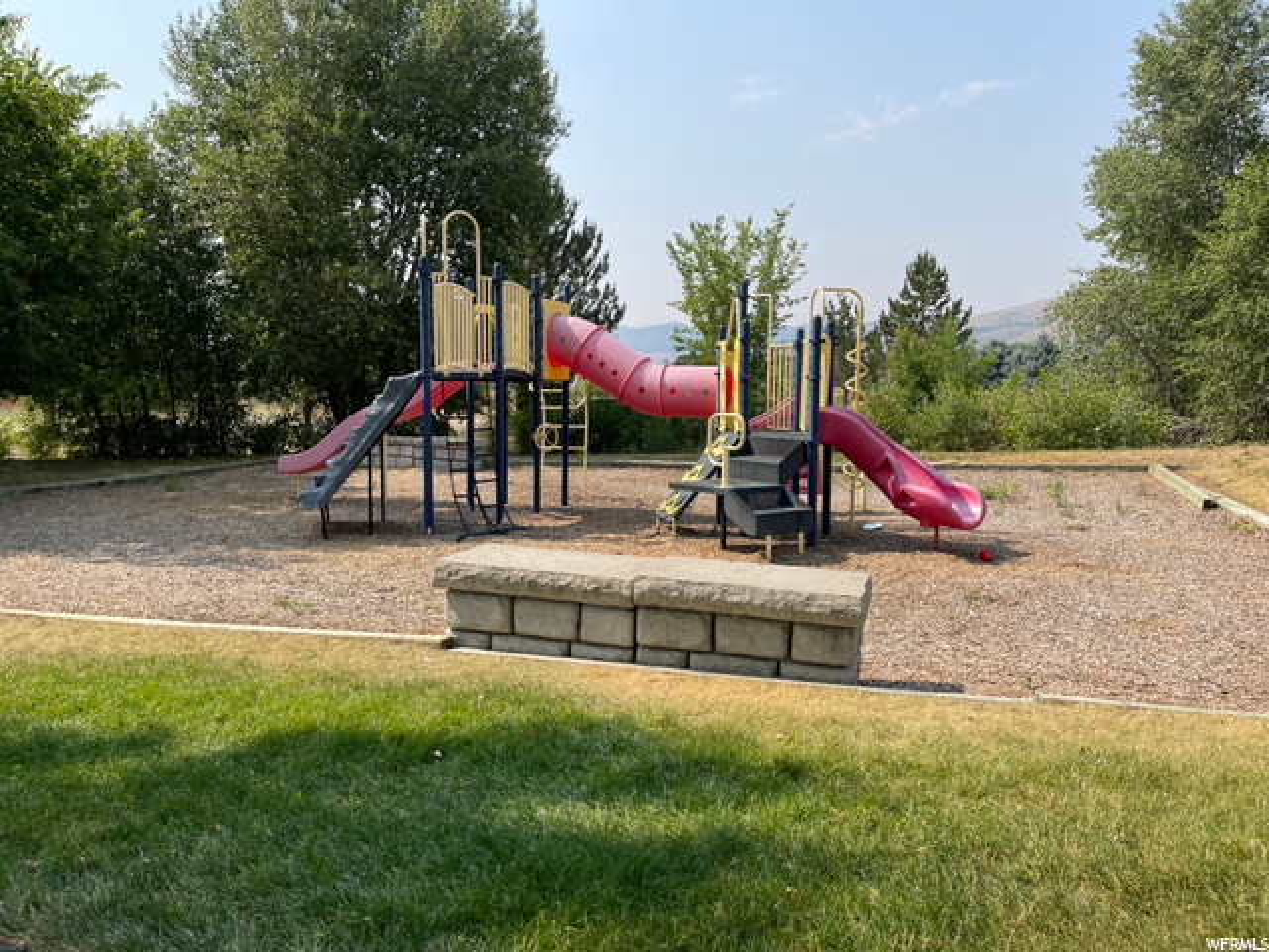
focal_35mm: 26
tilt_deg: -6.6
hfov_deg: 67.3
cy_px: 476
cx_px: 634
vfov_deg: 53.1
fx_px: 953
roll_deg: -0.3
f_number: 1.6
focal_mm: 5.1
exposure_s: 1/2924
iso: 32
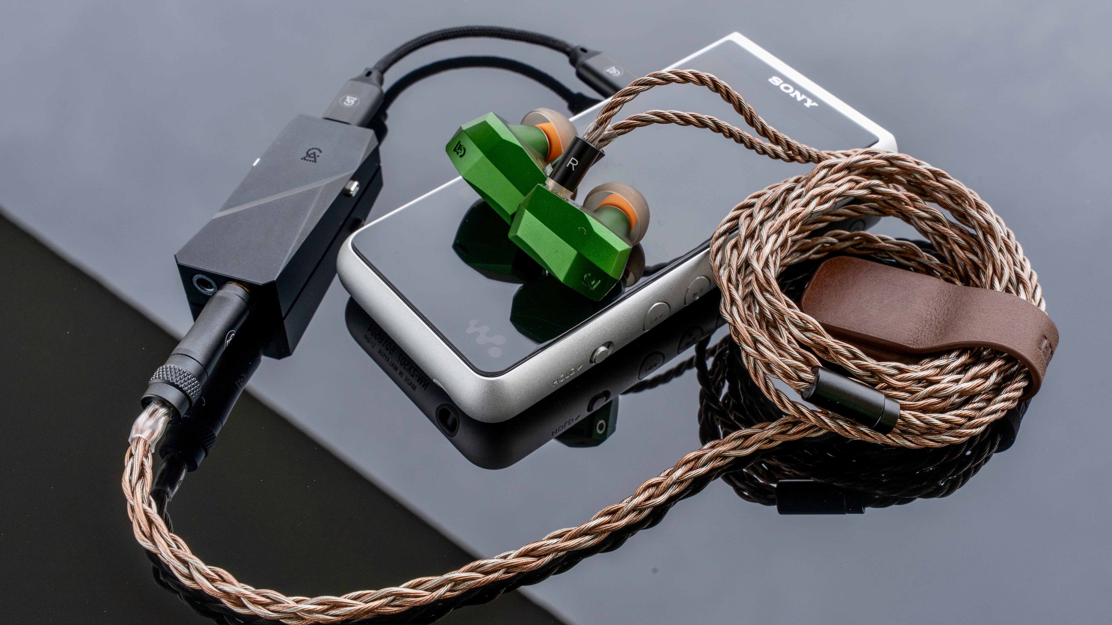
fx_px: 1248
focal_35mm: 42
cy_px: 295
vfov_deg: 28.1
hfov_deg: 48.0
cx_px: 571
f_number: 18
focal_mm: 39.3
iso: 200
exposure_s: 1/60
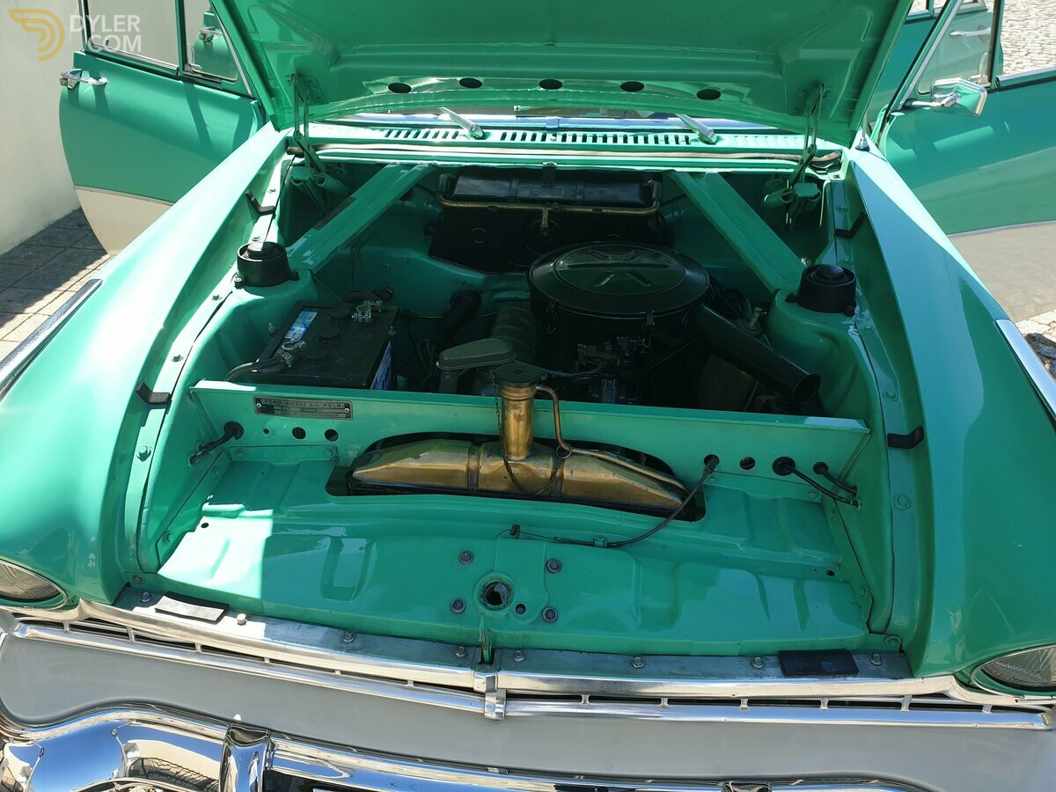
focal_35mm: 26
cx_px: 528
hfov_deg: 67.3
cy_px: 396
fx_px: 793
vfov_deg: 53.1
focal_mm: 4.3
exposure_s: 1/636
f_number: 2.4
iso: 50
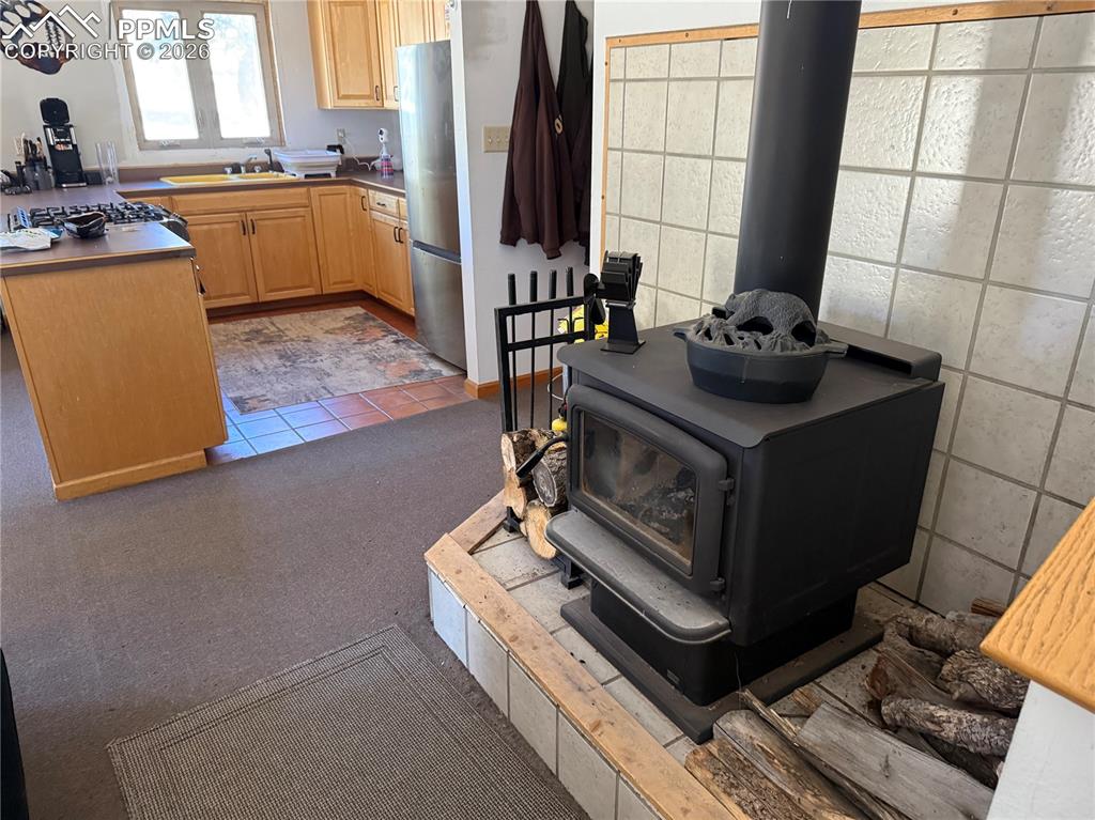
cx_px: 548
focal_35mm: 24
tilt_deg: -21.6
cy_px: 410
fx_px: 759
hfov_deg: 71.6
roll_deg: +0.3
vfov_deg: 56.8
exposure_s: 1/60
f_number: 1.78
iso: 500
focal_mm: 6.76
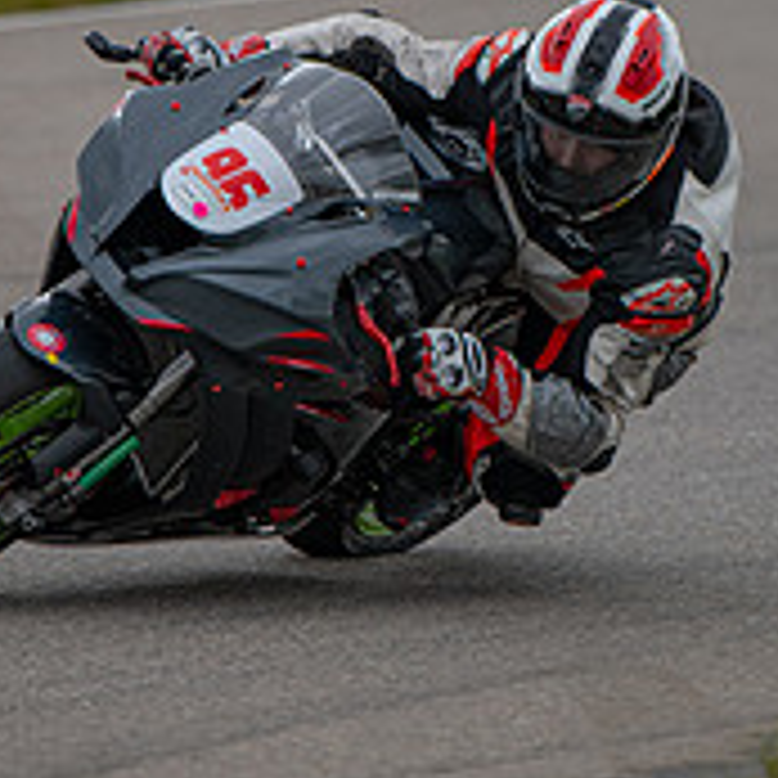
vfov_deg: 3.1
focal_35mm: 569
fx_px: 14468
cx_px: 373
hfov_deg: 3.1
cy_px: 254
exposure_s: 1/1600
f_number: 2.8
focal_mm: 200
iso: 110
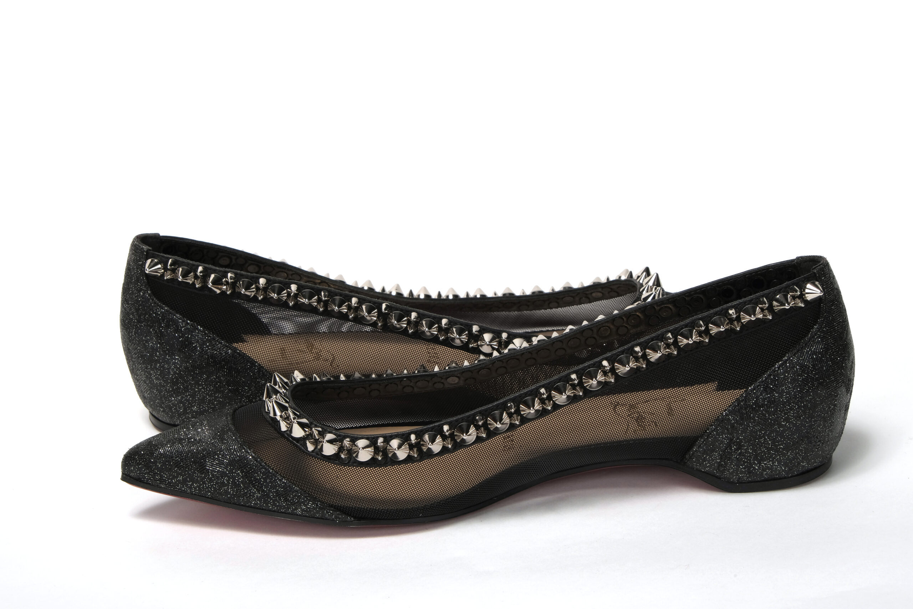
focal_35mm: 83
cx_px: 456
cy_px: 304
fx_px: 2105
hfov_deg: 24.5
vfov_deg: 16.5
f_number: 14
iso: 200
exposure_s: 1/125
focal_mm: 55
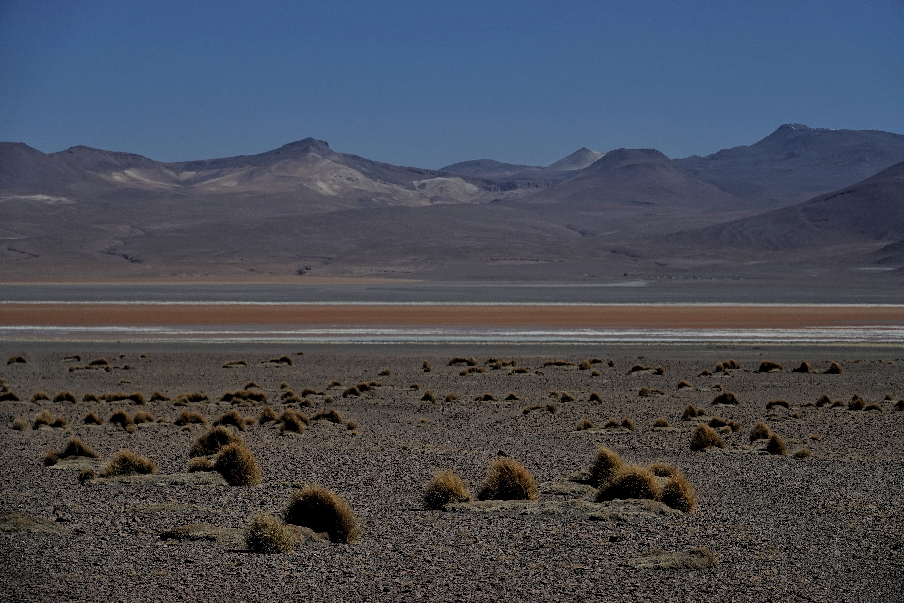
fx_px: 3616
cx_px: 452
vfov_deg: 9.5
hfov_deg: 14.3
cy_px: 302
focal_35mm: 144
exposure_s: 1/800
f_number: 4
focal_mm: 52.82
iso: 100
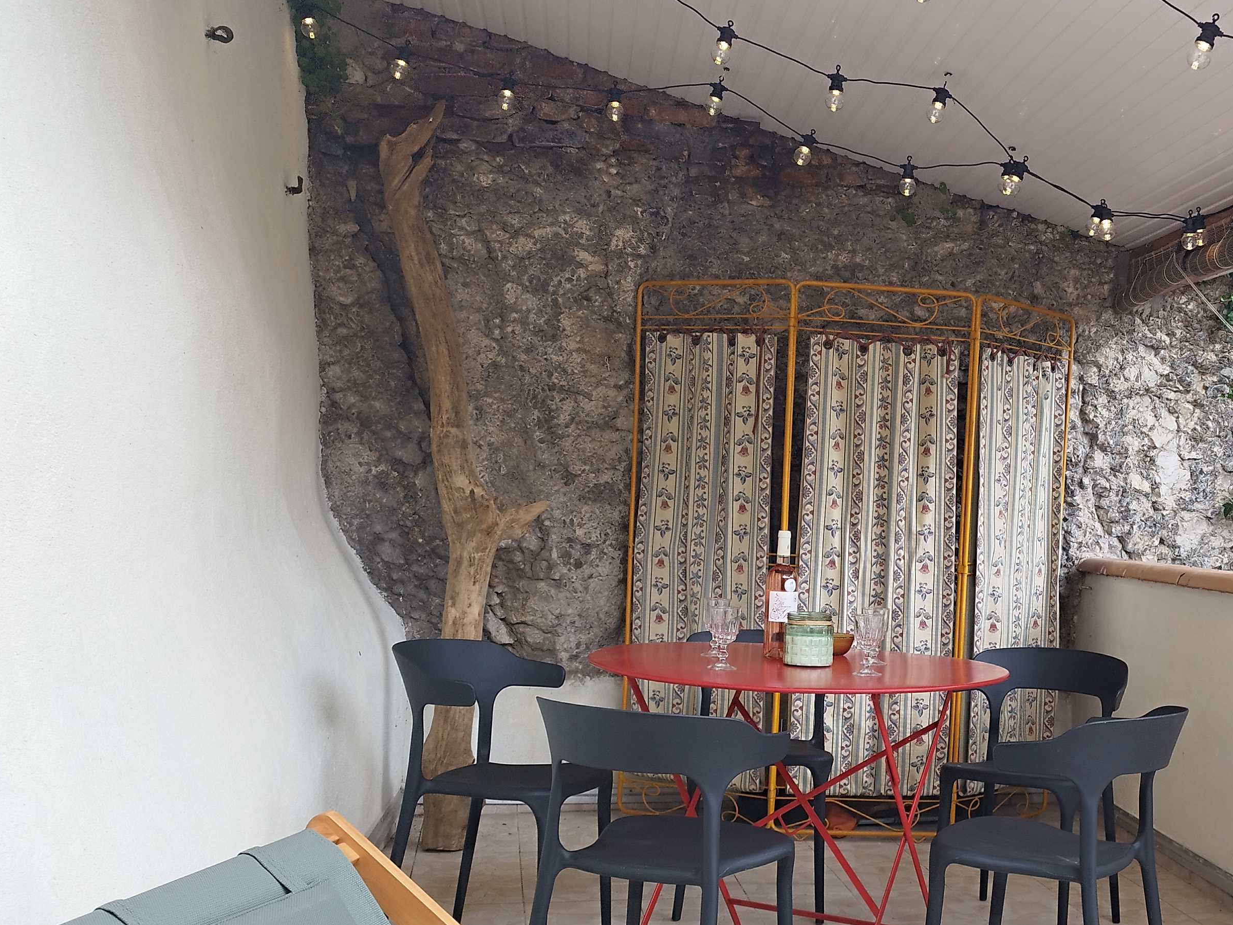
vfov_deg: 35.6
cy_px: 618
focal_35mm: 40
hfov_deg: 45.1
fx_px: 1425
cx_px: 931
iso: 90
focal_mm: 5.89
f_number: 1.89
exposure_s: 1/100
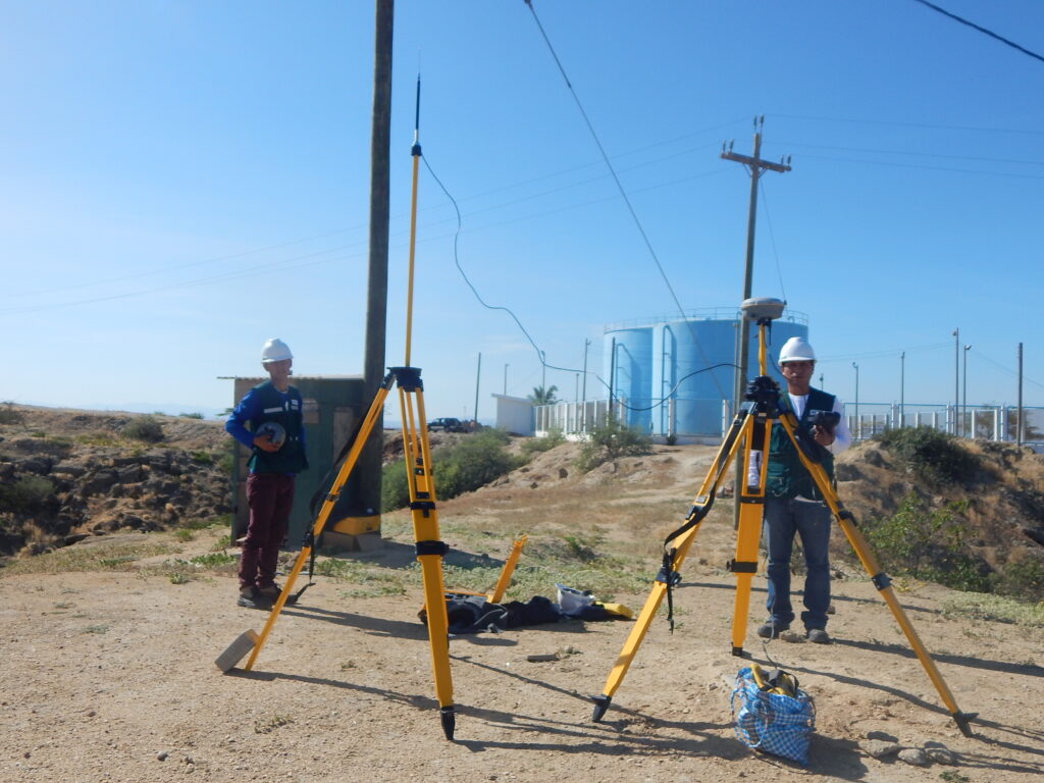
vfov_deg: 45.4
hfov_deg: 58.4
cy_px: 392
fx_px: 935
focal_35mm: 31
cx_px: 522
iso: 125
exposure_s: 1/640
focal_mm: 5.6
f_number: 6.5
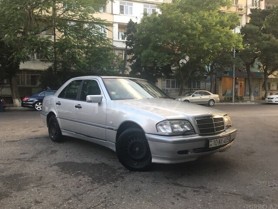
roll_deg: -0.5
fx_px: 241
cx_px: 136
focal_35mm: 30
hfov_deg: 59.9
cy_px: 107
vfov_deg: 46.8
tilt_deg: -1.7
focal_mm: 4.15
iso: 32
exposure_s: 1/33
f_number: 2.2
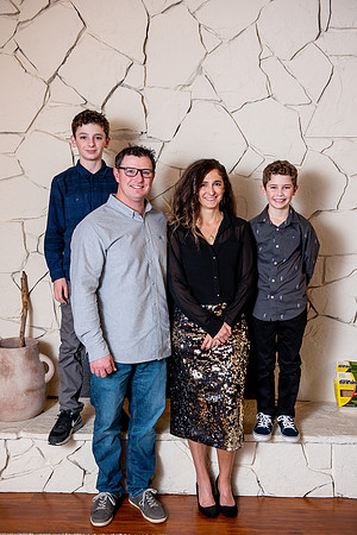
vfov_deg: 46.4
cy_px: 268
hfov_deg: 31.9
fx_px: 625
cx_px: 178
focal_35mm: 42
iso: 500
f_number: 5
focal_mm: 42
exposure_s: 1/200
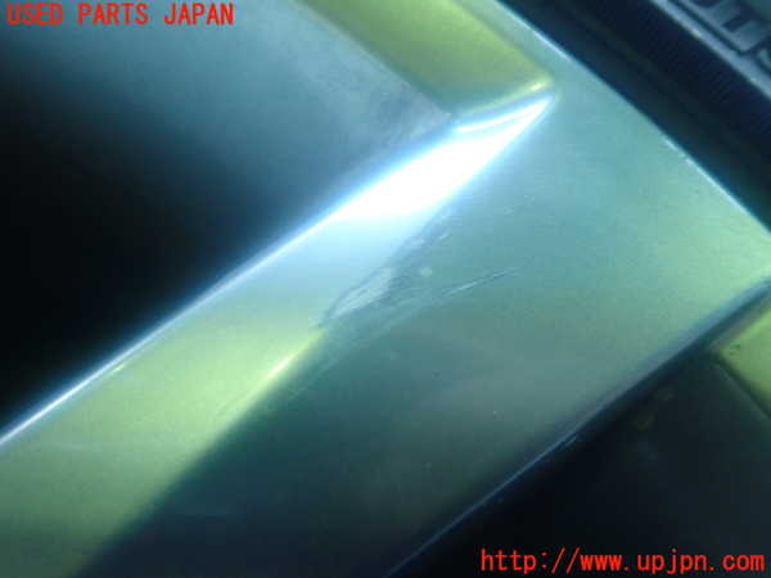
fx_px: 668
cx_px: 386
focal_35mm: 30
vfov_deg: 46.8
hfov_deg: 60.0
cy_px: 289
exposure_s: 1/30
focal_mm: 5.5
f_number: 2.3
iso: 640
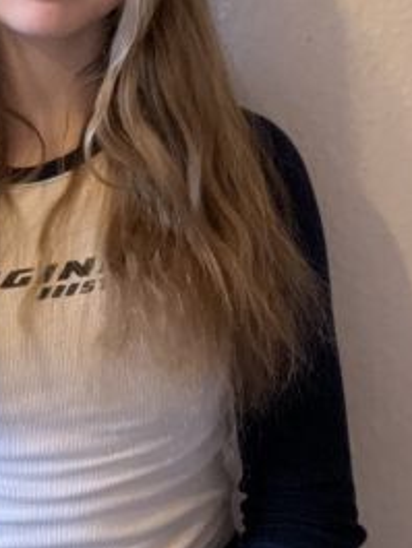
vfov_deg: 26.8
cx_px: 37
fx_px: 1078
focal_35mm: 68
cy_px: -12
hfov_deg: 21.1
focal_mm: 2.71
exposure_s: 1/25
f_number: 2.2
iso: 640
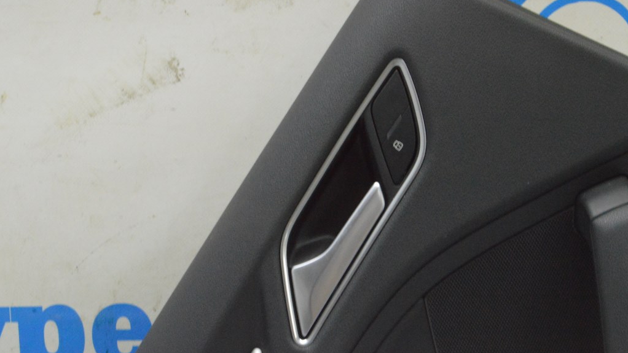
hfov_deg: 24.6
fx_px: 1441
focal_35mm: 87
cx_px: 314
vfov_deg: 14.0
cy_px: 184
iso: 6400
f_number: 20
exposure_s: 1/15
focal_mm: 55
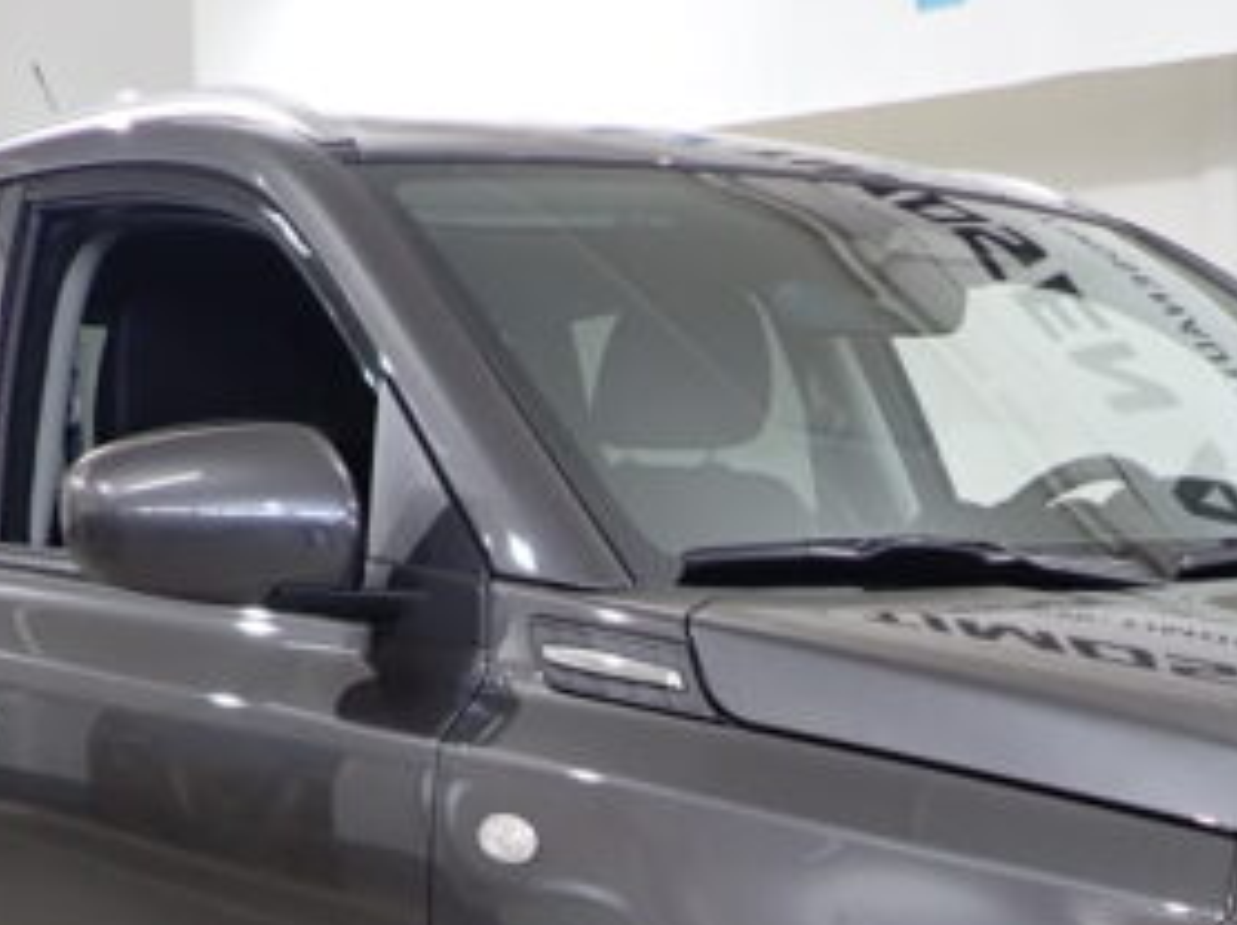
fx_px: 2571
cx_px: 1077
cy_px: 1081
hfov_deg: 26.3
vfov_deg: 19.3
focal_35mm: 72
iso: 125
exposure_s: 1/60
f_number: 2
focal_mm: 4.5
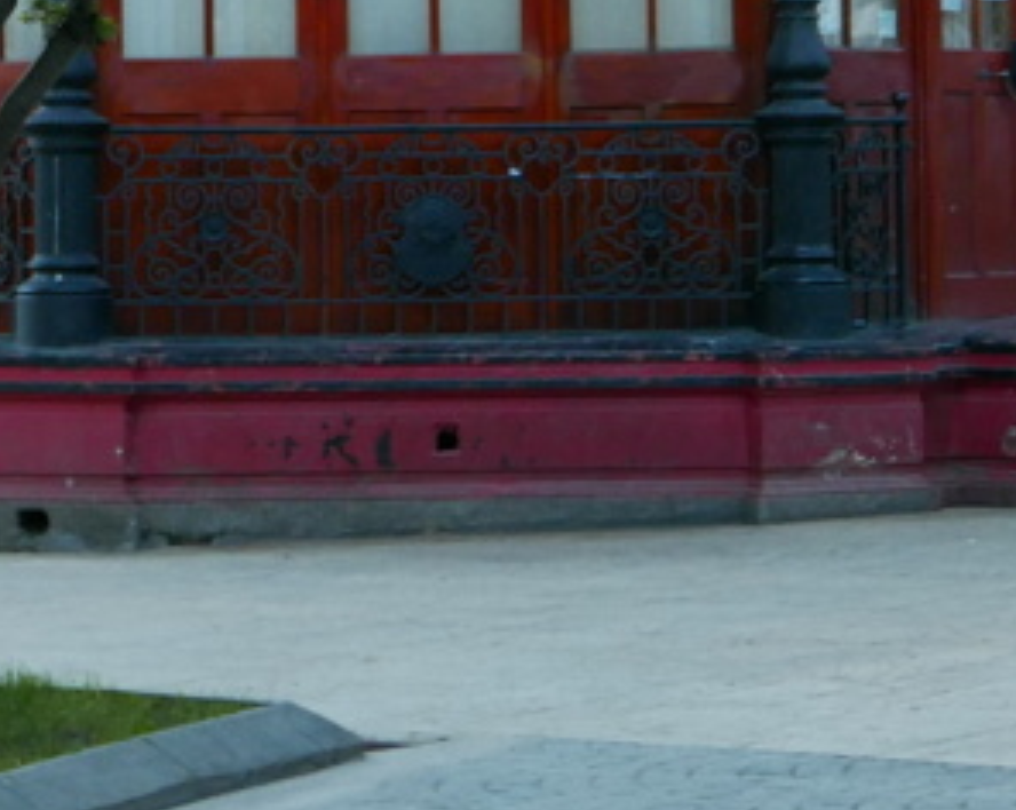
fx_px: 5255
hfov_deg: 11.0
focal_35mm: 175
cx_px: 318
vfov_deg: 8.7
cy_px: -278
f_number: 2.6
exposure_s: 1/100
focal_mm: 20.6
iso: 400
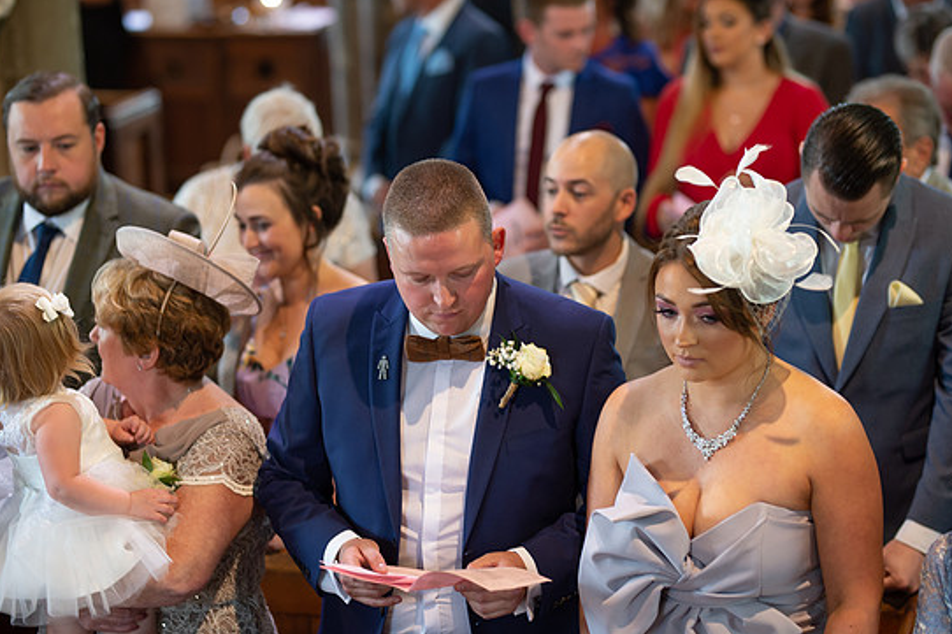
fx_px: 2406
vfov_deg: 15.0
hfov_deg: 22.4
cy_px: 318
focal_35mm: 91
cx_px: 472
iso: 1250
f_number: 2
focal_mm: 85
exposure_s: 1/100
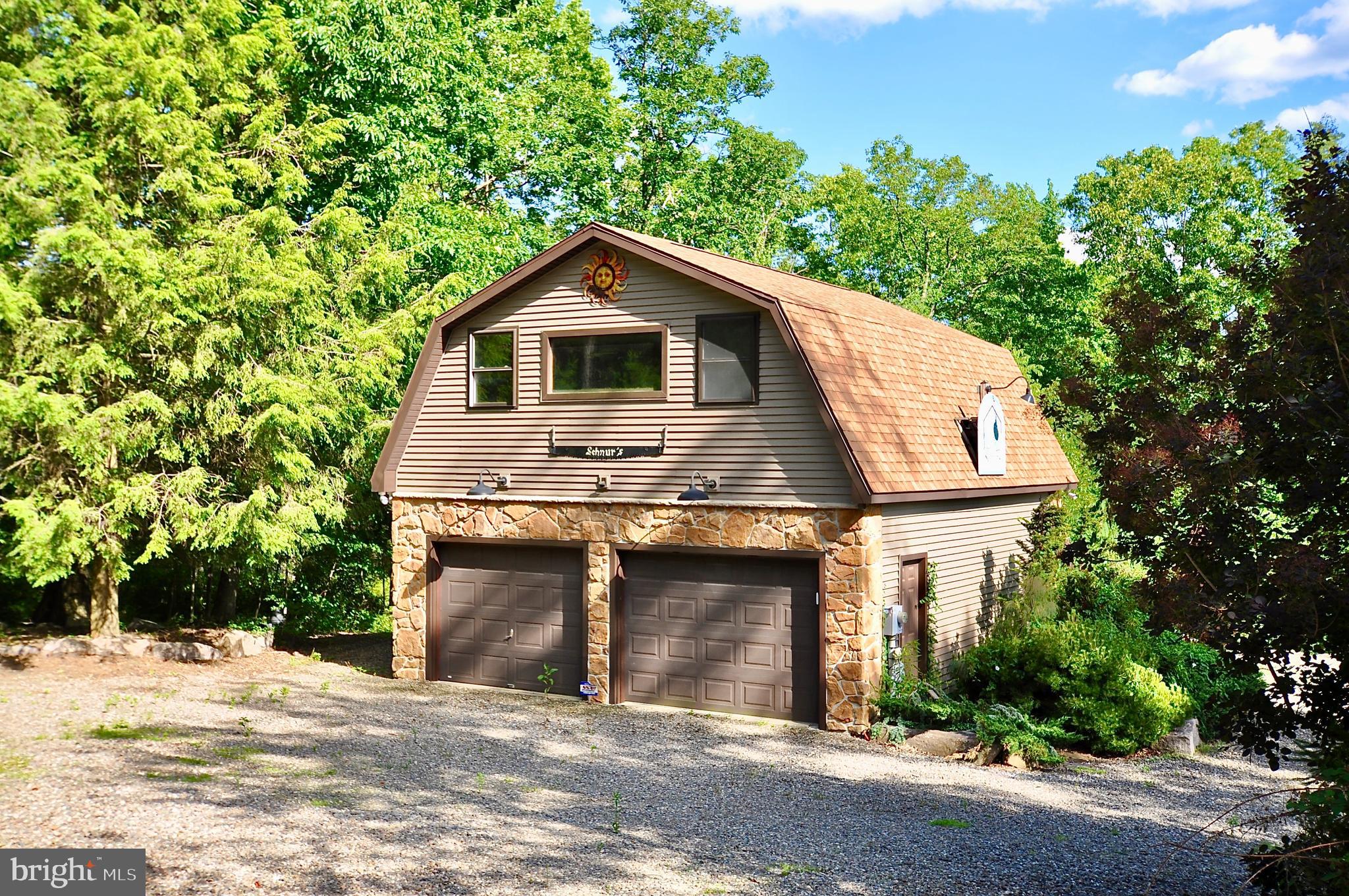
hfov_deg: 53.2
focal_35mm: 36
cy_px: 448
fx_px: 1347
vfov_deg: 36.8
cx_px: 674
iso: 200
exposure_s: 1/125
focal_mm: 24
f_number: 8
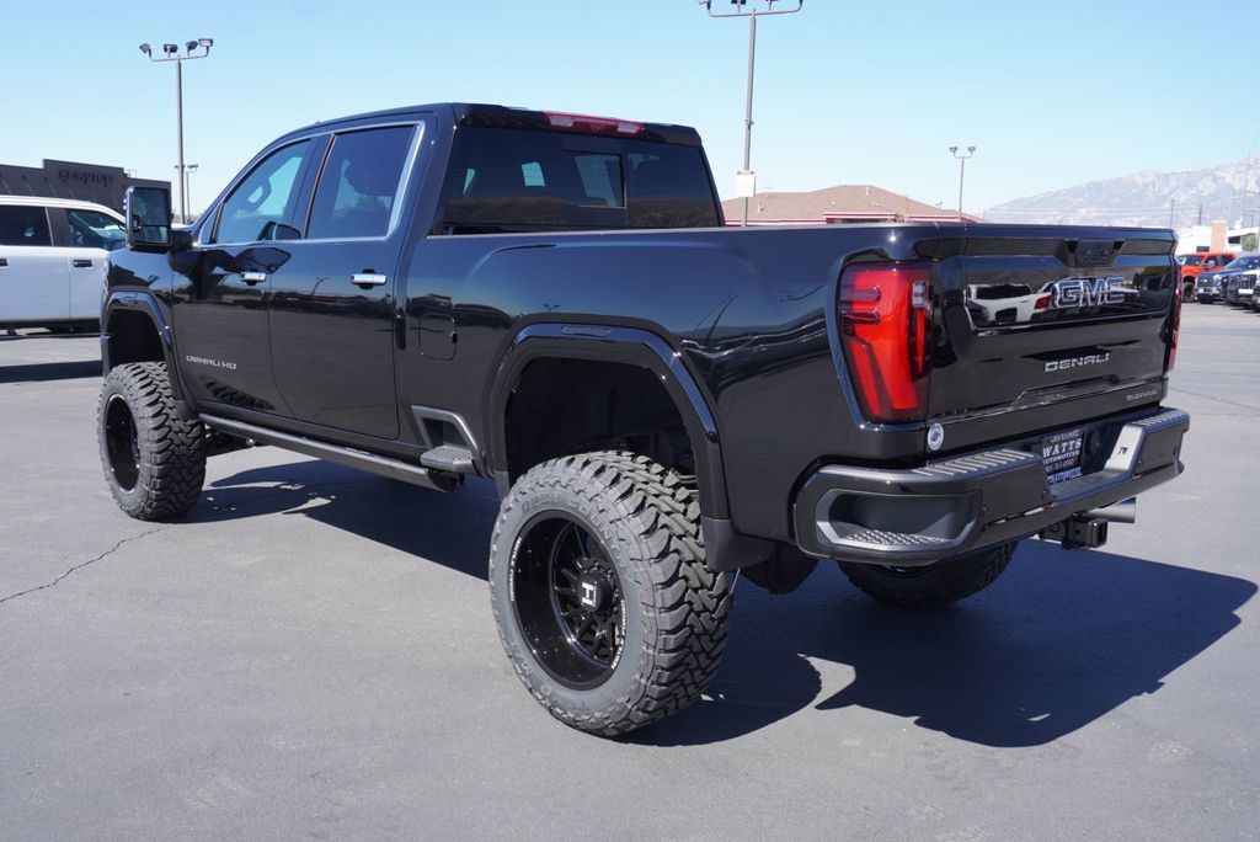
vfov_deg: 41.8
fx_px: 1103
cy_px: 421
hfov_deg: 59.5
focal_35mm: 32
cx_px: 630
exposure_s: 1/160
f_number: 6.3
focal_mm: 21
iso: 100
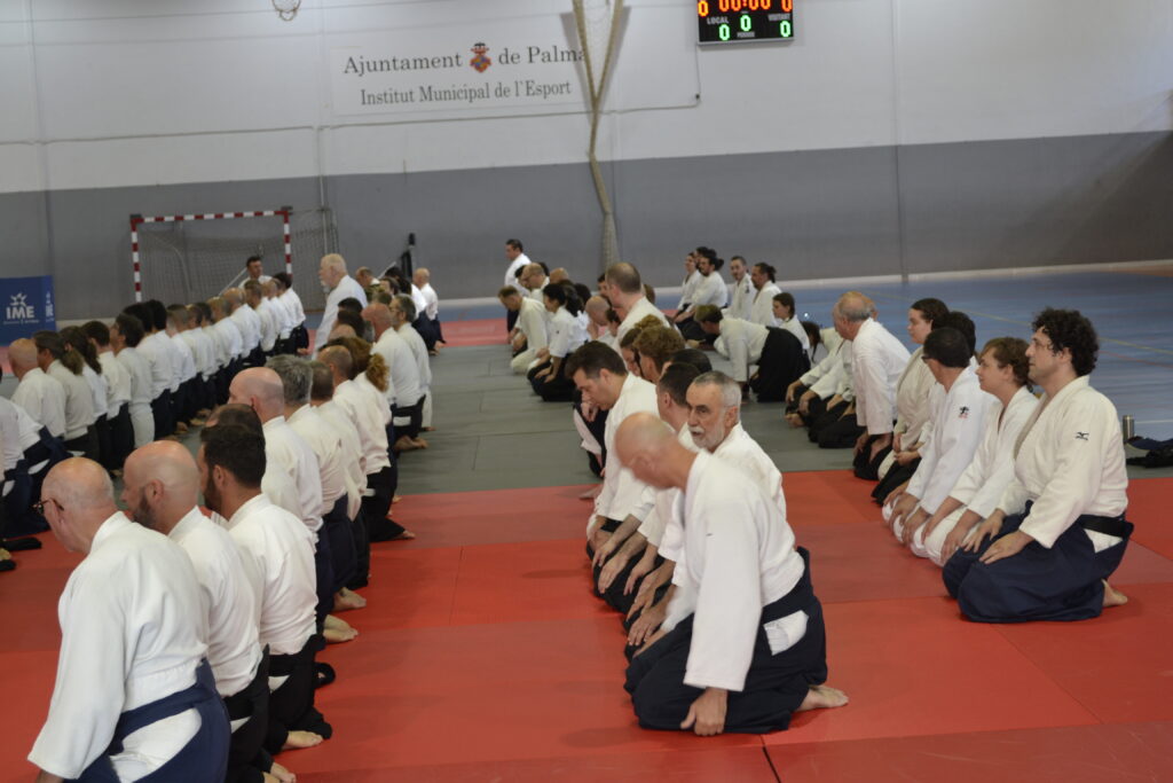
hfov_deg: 33.4
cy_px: 392
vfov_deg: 22.6
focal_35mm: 60
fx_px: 1955
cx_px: 586
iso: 400
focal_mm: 40
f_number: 5.3
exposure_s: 1/30
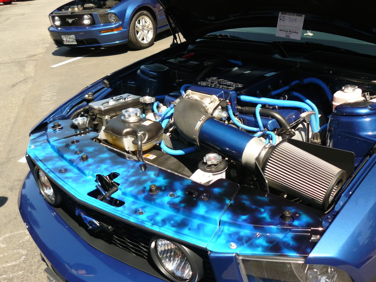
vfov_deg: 39.7
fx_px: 391
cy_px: 141
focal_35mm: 36
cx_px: 188
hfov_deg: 51.4
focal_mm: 6
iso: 100
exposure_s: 1/500
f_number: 2.8
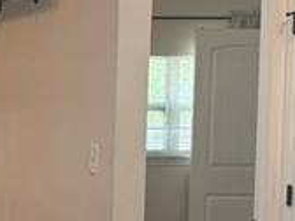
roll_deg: -0.3
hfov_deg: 12.3
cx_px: -246
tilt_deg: -5.2
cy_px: 193
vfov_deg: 10.1
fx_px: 1244
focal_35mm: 146
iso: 200
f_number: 1.78
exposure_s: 1/120
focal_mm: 6.76
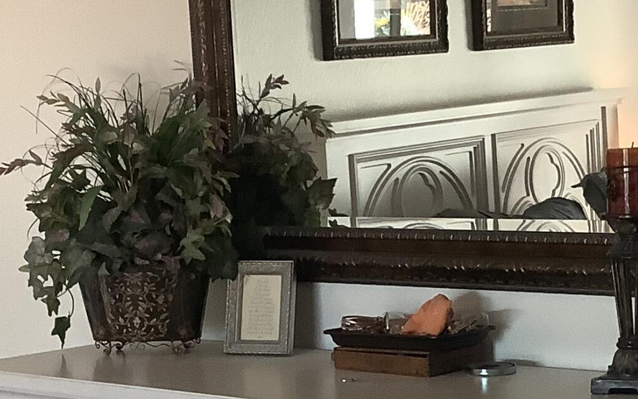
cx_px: 377
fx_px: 1669
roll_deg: +2.0
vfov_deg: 13.6
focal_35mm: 96
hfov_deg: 21.6
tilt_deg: -5.9
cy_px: 267
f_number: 2.4
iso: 160
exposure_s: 1/60
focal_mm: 3.3
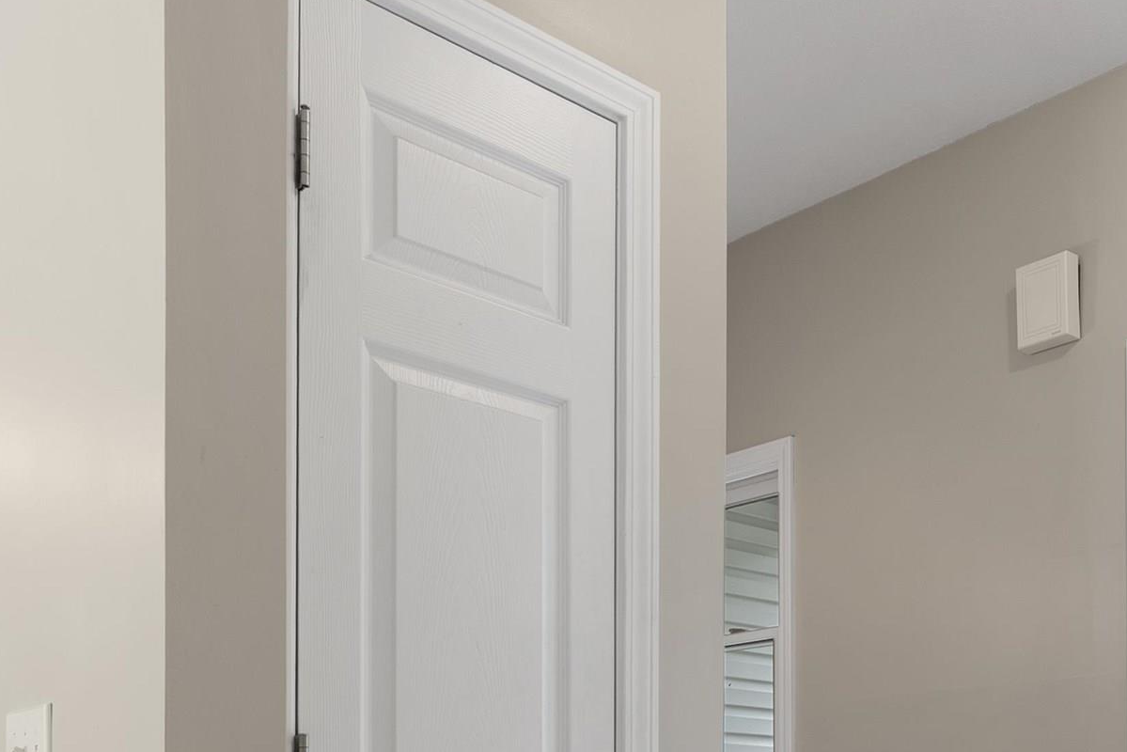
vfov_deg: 29.1
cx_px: 927
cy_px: 853
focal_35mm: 41
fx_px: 1284
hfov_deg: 44.7
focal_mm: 16
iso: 200
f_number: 8
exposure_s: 1/3
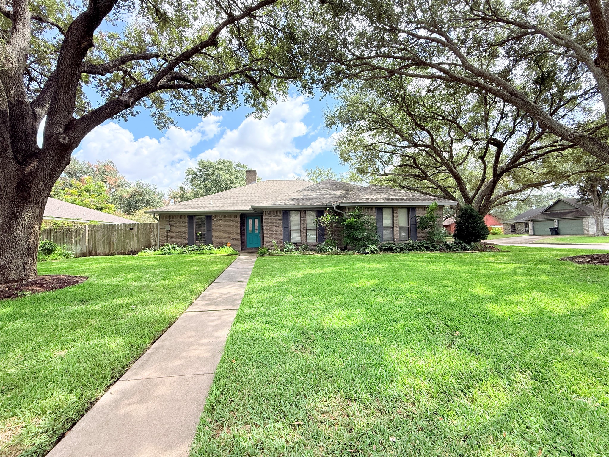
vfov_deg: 85.7
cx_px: 304
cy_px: 228
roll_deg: +1.4
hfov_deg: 102.1
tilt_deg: +1.7
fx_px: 246
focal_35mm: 14
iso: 64
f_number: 2.2
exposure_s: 1/445
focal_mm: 2.22
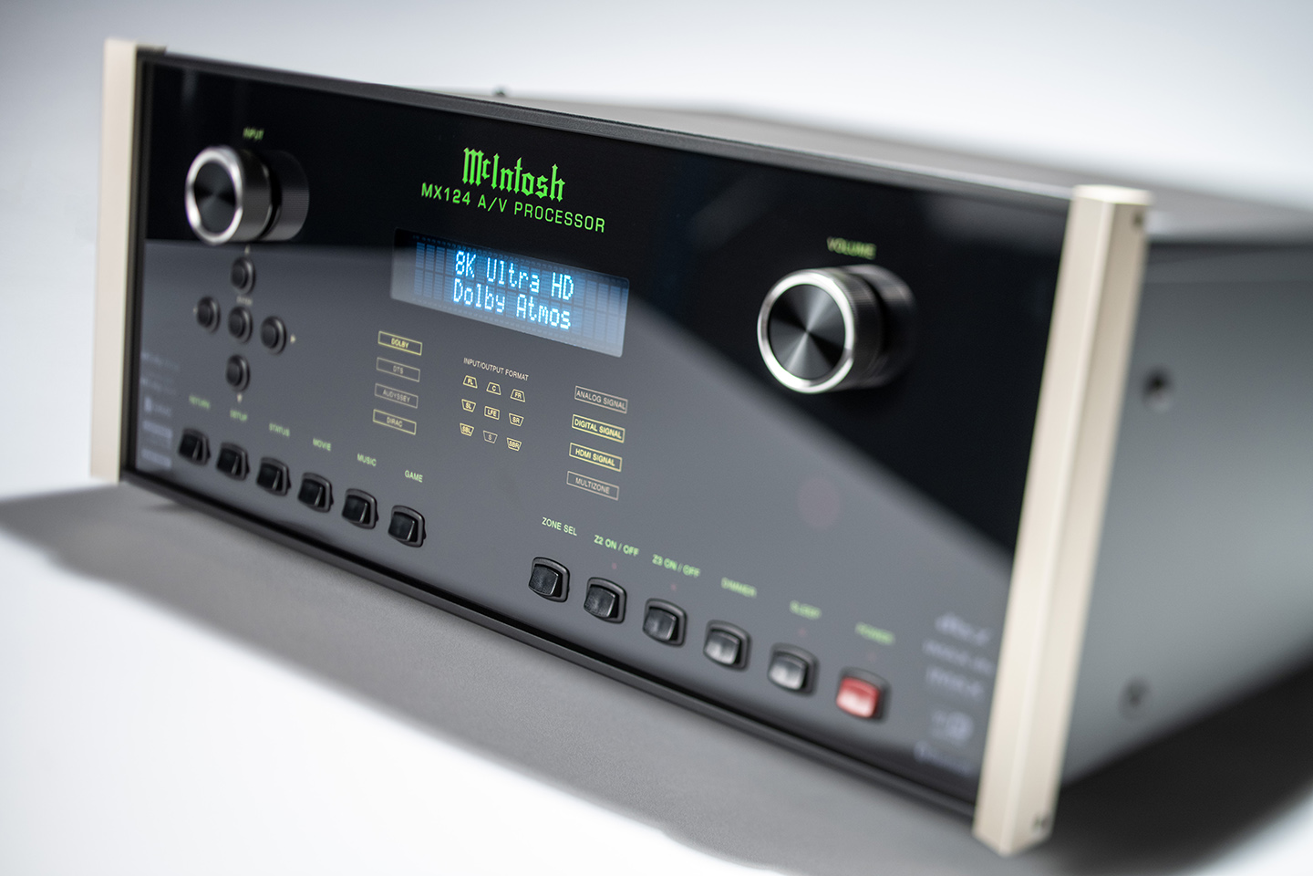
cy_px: 438
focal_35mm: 45
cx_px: 656
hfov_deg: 43.6
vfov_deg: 29.9
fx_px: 1641
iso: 200
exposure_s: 1/30
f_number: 3
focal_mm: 45
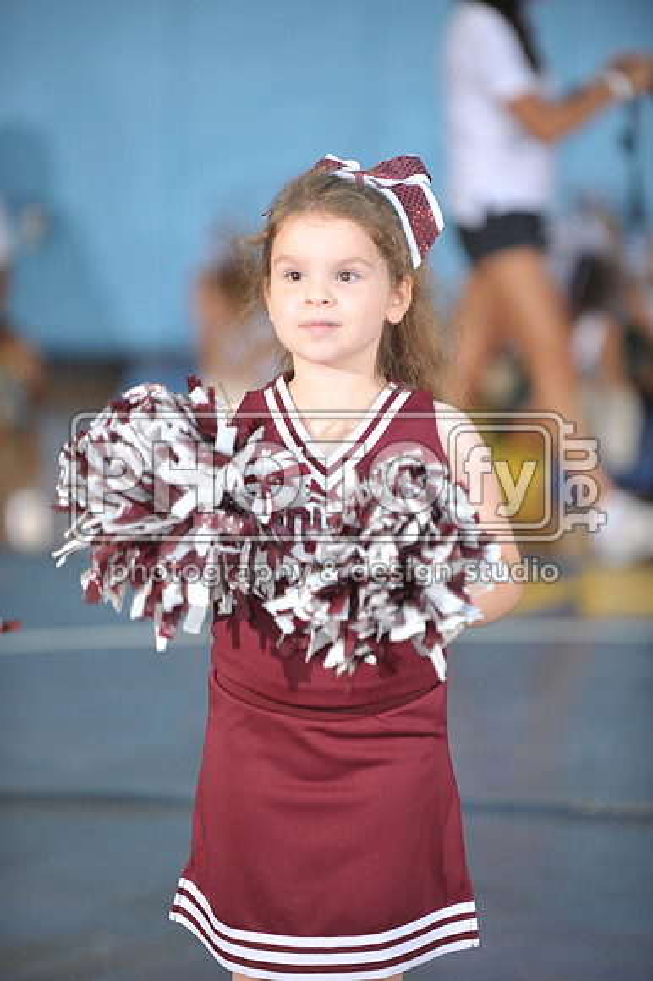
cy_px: 490
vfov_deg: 10.3
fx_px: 5448
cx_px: 326
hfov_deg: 6.9
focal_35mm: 200
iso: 500
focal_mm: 200
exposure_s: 1/125
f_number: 2.8
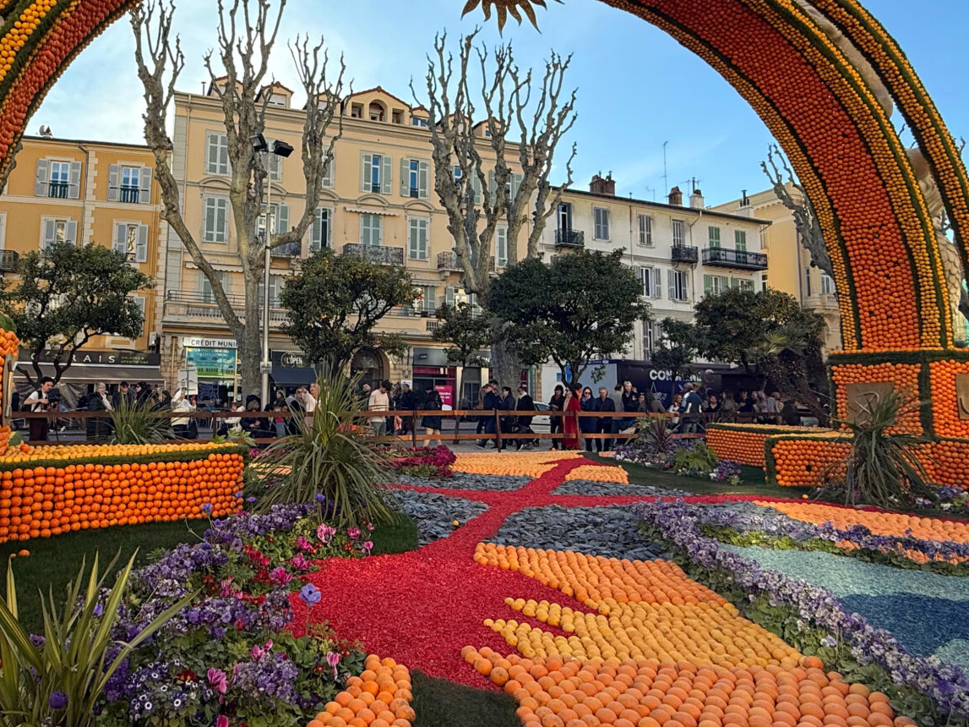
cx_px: 336
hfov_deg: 67.8
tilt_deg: +7.2
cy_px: 309
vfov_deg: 54.6
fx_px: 700
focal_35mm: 25
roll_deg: -1.2
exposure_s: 1/1068
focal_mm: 2.22
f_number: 2.2
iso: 64
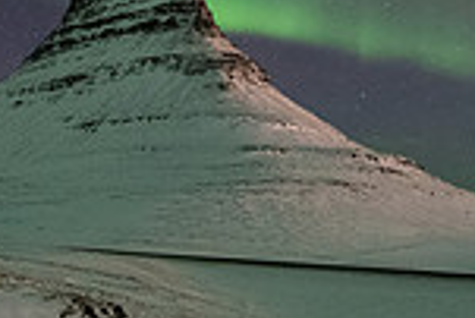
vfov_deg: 19.6
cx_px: 186
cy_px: -46
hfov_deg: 30.4
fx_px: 872
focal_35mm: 66
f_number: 2.8
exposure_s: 13
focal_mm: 16
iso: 2500
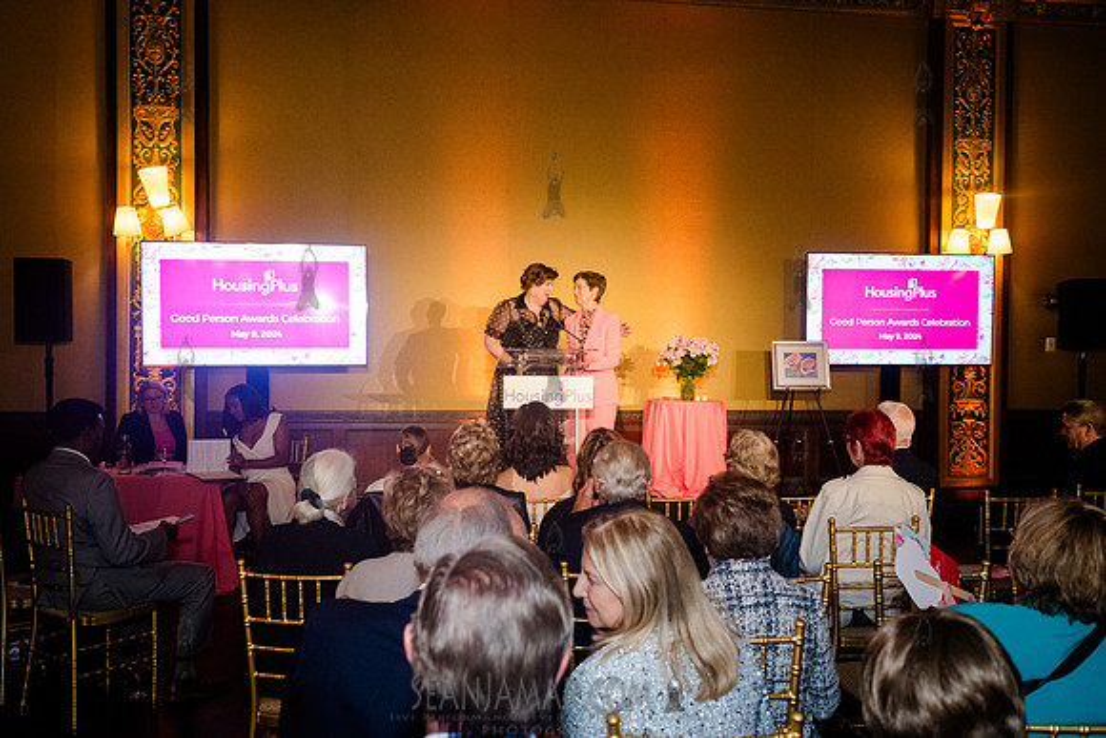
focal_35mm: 35
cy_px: 369
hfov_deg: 53.9
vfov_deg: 37.5
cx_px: 553
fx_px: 1088
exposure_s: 1/160
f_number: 5
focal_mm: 35
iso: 6400
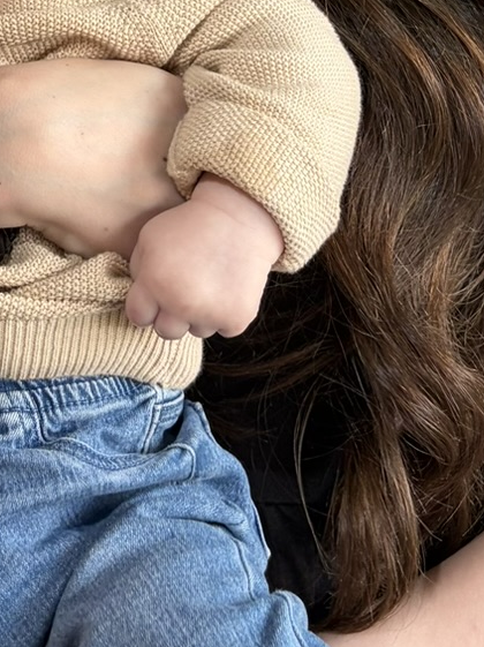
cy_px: -160
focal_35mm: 95
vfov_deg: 19.3
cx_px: 10
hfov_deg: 15.3
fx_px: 1773
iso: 100
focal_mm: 5.96
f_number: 1.6
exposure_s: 1/100
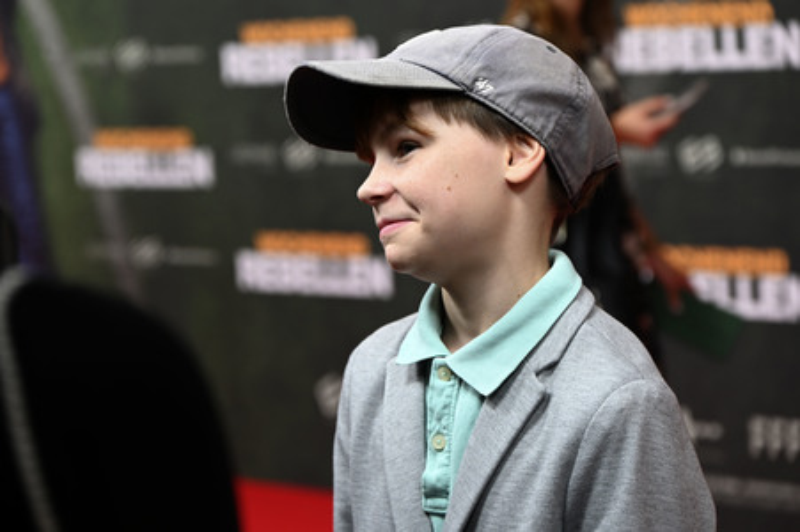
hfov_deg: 15.8
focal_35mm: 130
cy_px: 266
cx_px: 400
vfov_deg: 10.5
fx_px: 2887
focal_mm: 130
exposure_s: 1/200
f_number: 6.3
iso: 1000
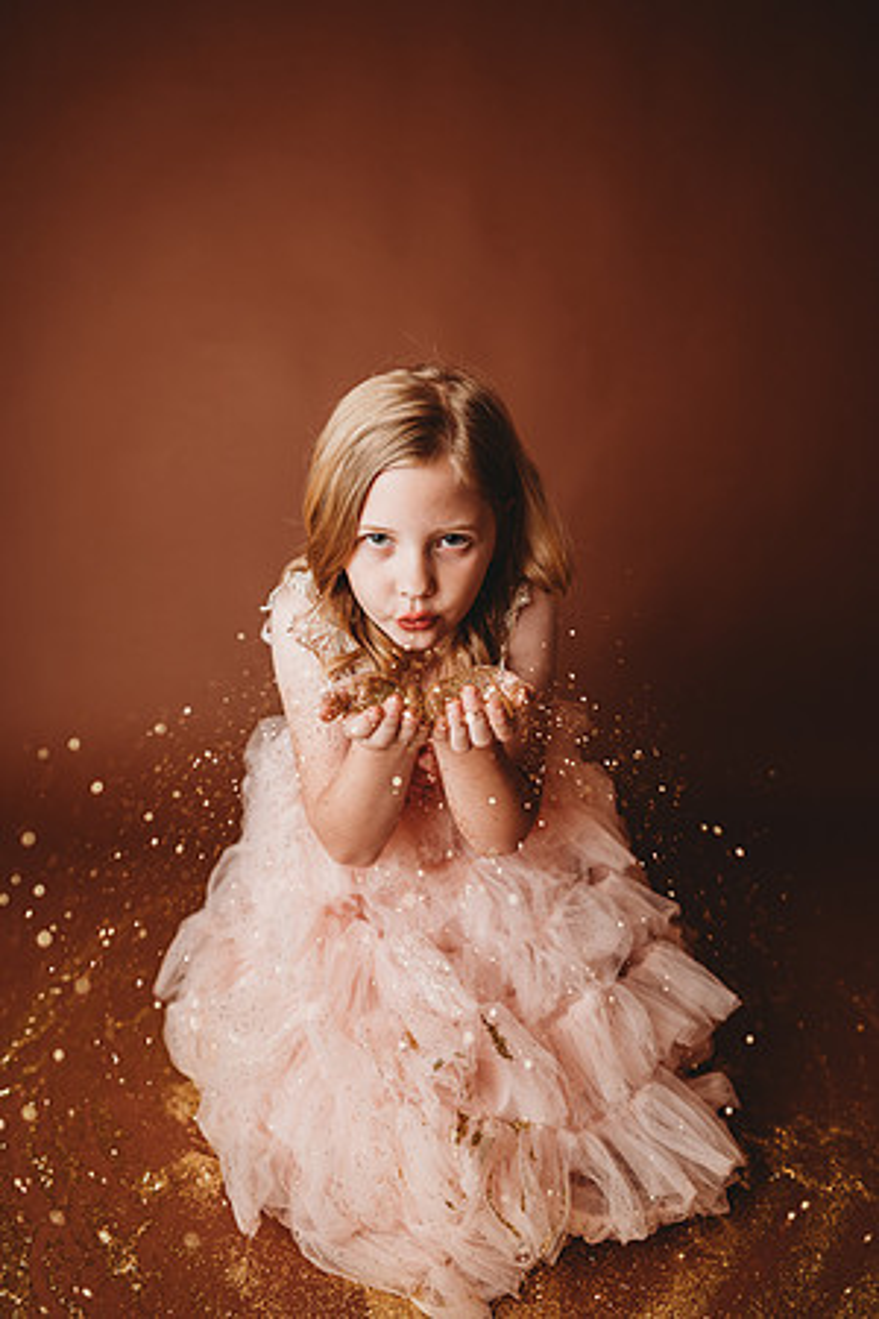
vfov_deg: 73.7
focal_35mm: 24
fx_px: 879
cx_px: 440
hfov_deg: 53.1
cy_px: 660
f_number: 2.5
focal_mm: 24
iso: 100
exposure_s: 1/160
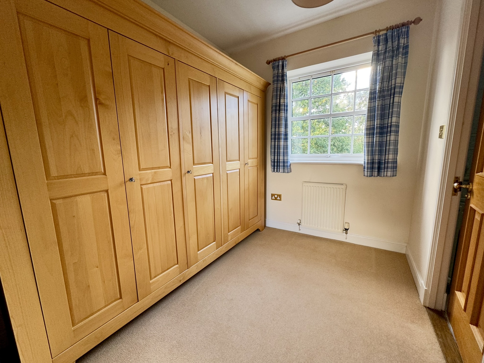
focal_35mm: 14
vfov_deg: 85.7
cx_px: 242
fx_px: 196
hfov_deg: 102.1
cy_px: 182
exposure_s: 1/99
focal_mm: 2.22
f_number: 2.2
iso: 160
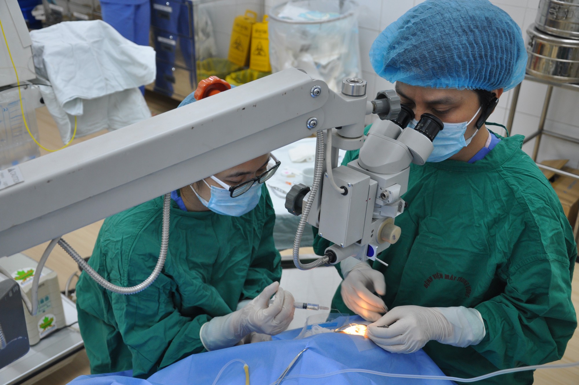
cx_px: 290
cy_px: 192
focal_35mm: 42
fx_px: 675
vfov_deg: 31.8
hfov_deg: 46.5
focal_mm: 28
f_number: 4
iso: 400
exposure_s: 1/30
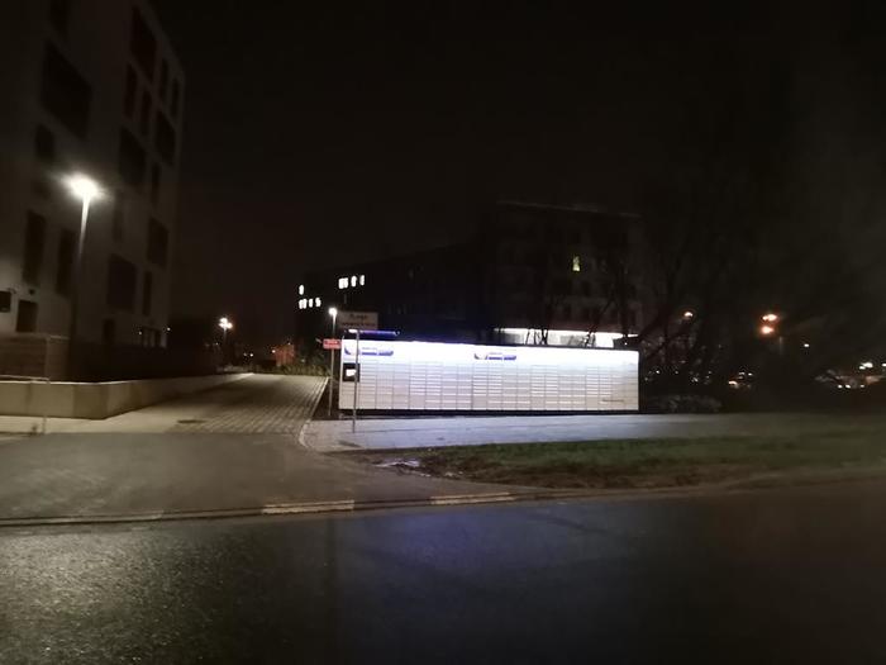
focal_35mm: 17
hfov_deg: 91.0
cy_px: 332
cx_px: 443
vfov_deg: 74.7
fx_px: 435
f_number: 2.4
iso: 1600
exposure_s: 1/12.5
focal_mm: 1.78
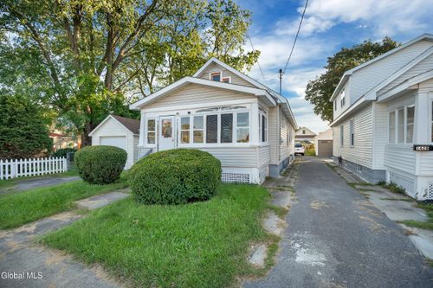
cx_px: 216
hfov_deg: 96.8
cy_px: 144
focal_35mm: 16
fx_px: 192
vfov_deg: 73.7
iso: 250
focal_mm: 16
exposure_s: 1/800
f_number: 4
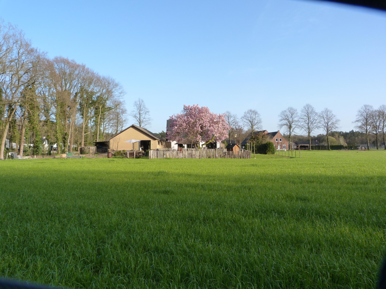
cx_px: 193
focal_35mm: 25
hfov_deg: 69.4
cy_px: 144
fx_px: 279
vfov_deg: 54.9
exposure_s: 1/250
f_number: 4
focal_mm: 4.5
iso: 125
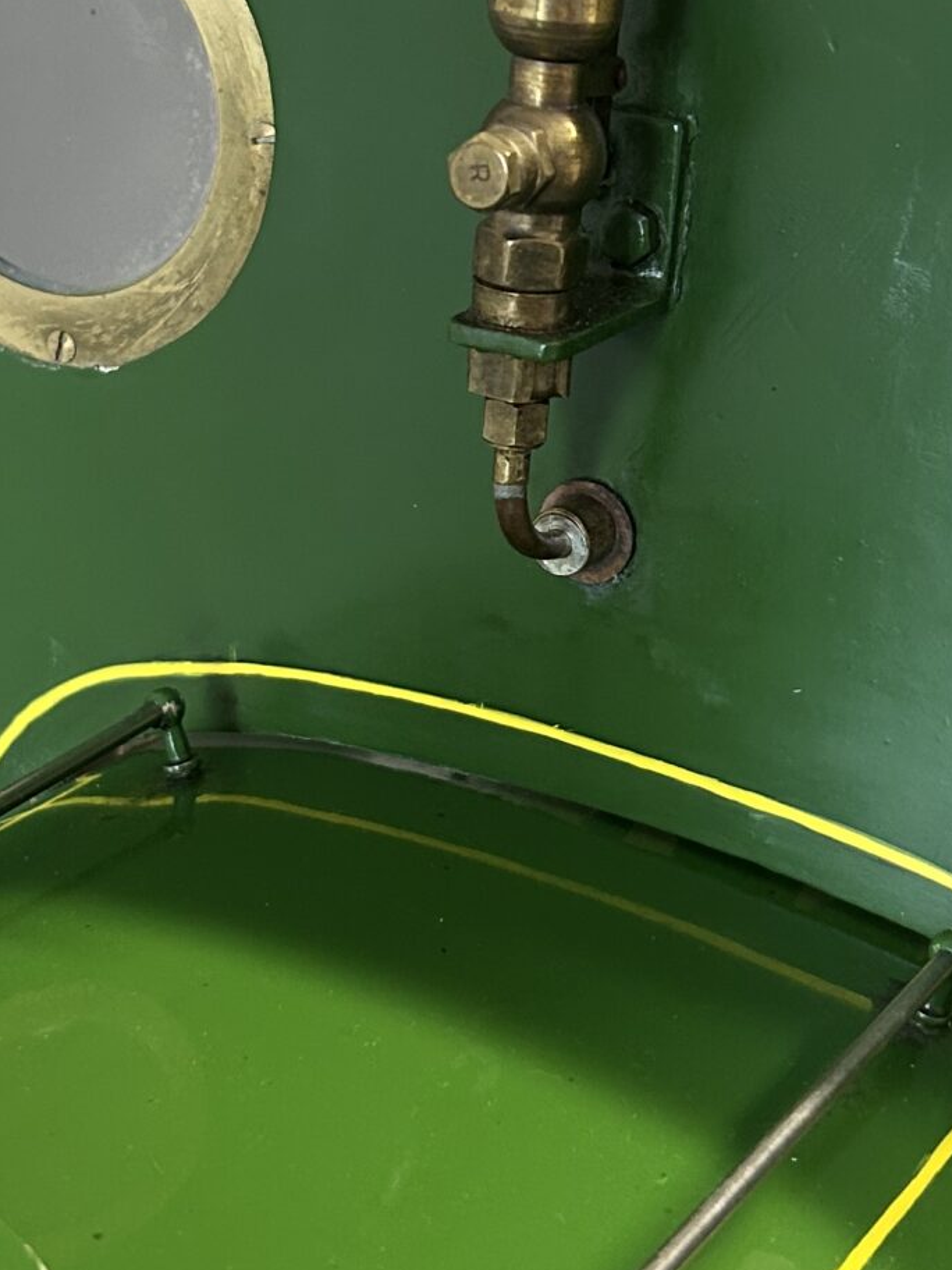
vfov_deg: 26.7
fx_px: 2677
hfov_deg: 20.2
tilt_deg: -22.6
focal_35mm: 73
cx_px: 444
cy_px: 589
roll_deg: -3.6
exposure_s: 1/50
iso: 200
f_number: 1.5
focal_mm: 5.7
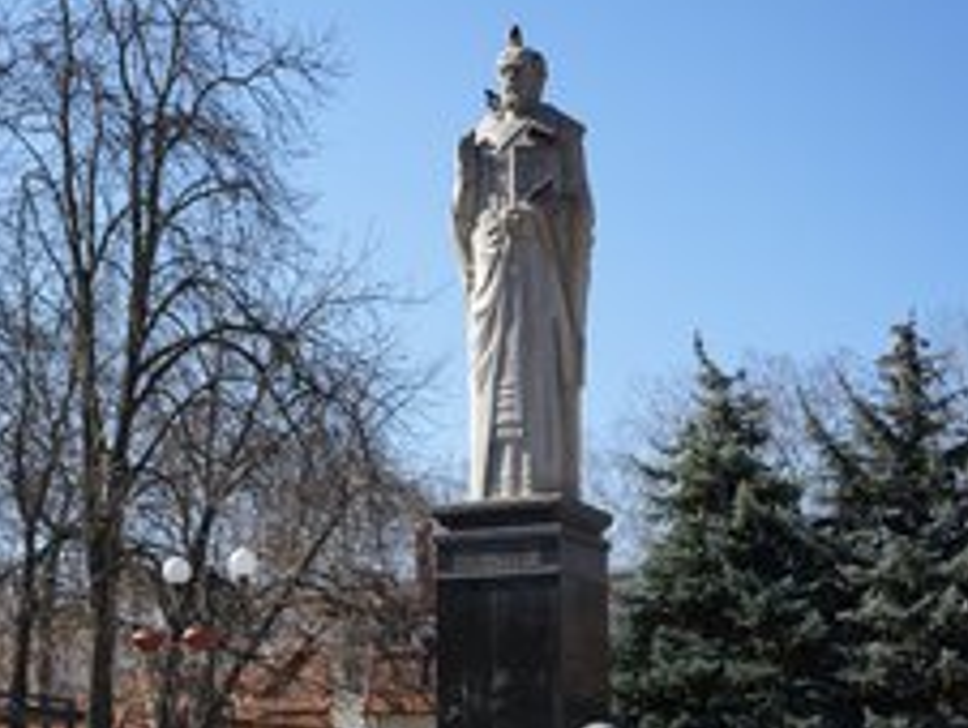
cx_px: 223
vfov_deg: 20.2
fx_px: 2044
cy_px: 441
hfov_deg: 26.3
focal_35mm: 73
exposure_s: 1/1250
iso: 100
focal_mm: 43
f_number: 2.8
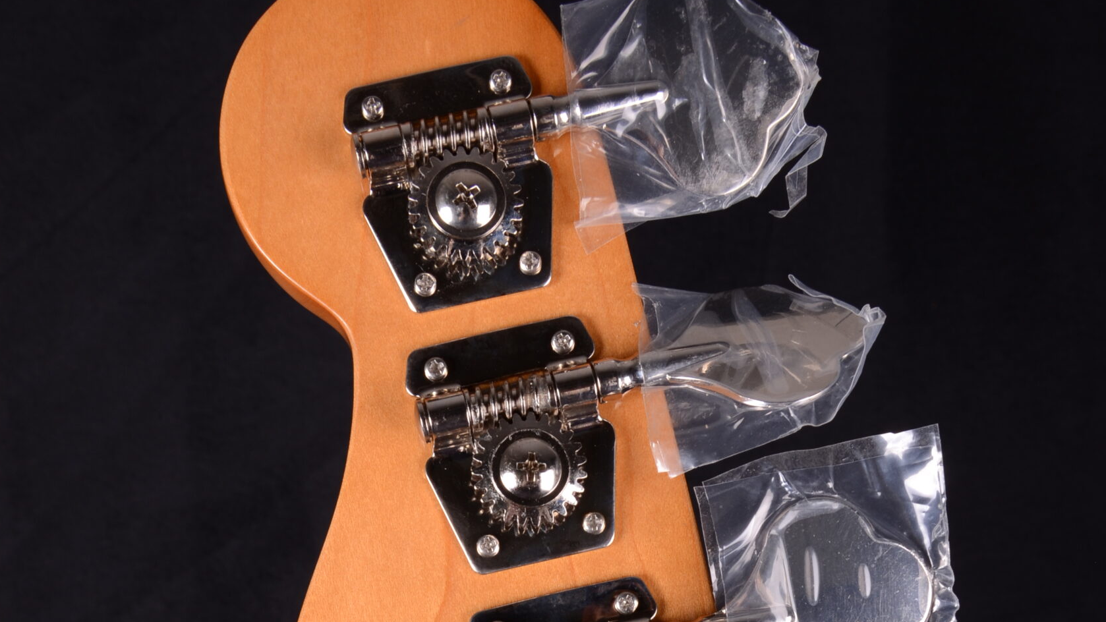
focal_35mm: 67
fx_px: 1965
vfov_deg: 17.3
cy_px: 702
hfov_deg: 31.4
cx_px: 550
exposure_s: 1/200
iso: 200
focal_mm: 28
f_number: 13
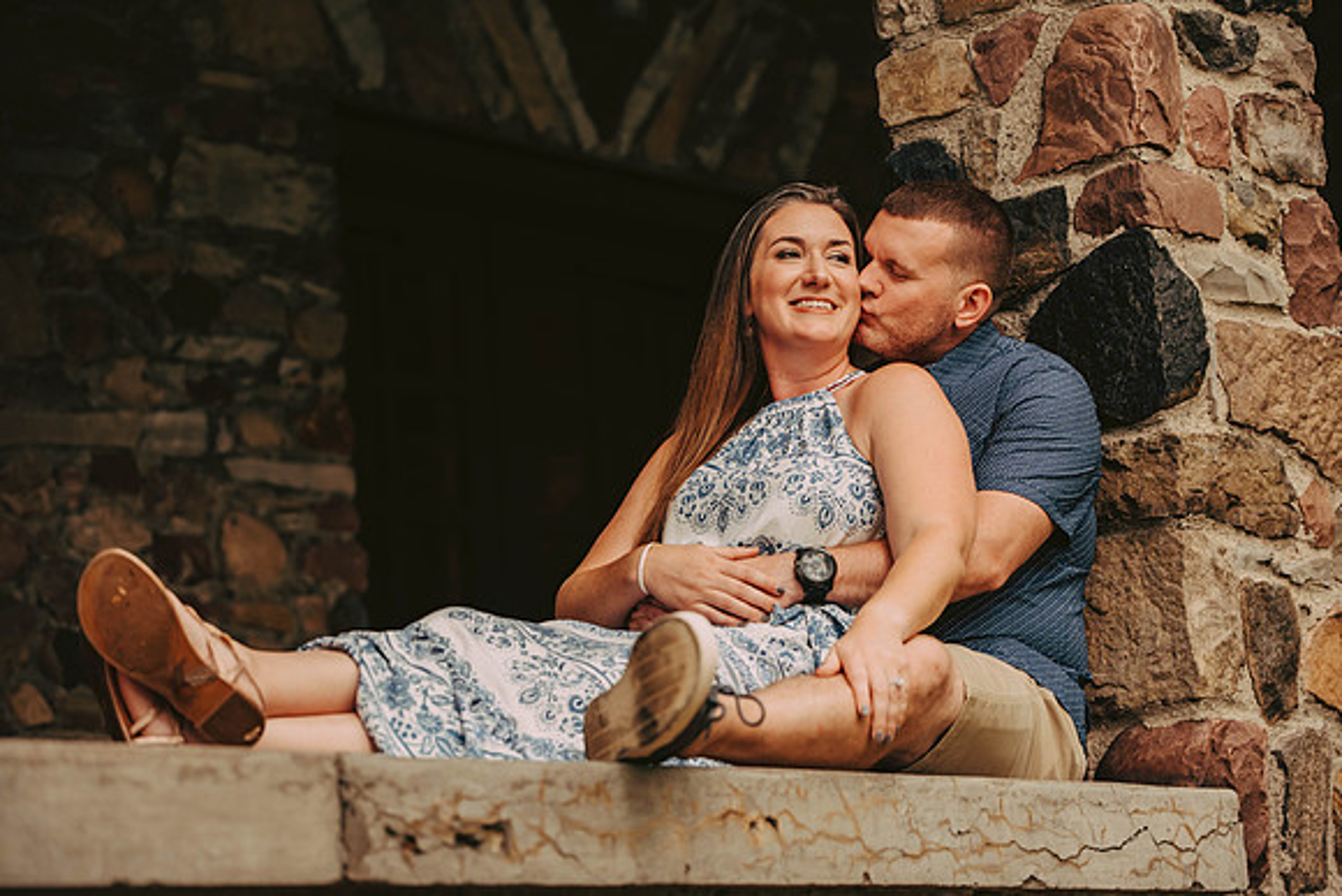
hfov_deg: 21.5
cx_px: 671
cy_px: 448
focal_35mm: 95
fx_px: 3542
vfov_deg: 14.4
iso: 320
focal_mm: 95
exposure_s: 1/125
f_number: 2.8
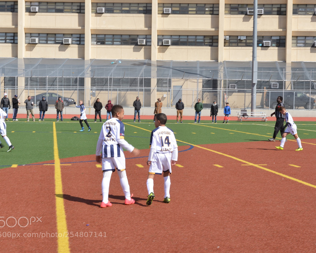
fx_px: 739
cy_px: 126
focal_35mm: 79
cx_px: 173
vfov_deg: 19.4
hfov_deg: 24.1
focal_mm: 70
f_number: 22
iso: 160
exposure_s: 1/50
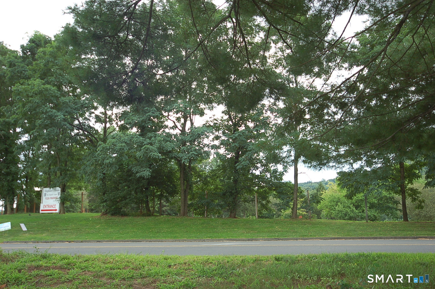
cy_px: 144
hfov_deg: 53.2
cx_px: 218
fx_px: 435
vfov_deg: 36.8
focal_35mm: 36
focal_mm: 24
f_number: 5.6
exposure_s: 1/125
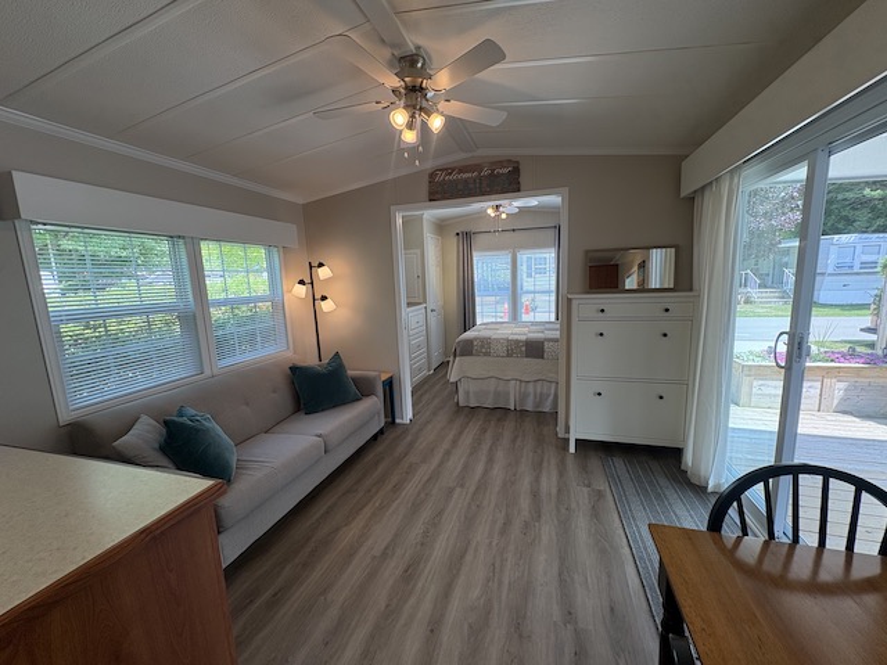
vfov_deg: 85.7
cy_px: 332
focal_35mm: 14
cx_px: 444
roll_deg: +2.9
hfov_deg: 102.1
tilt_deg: -7.4
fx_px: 359
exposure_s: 1/120
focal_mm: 2.22
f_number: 2.2
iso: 100
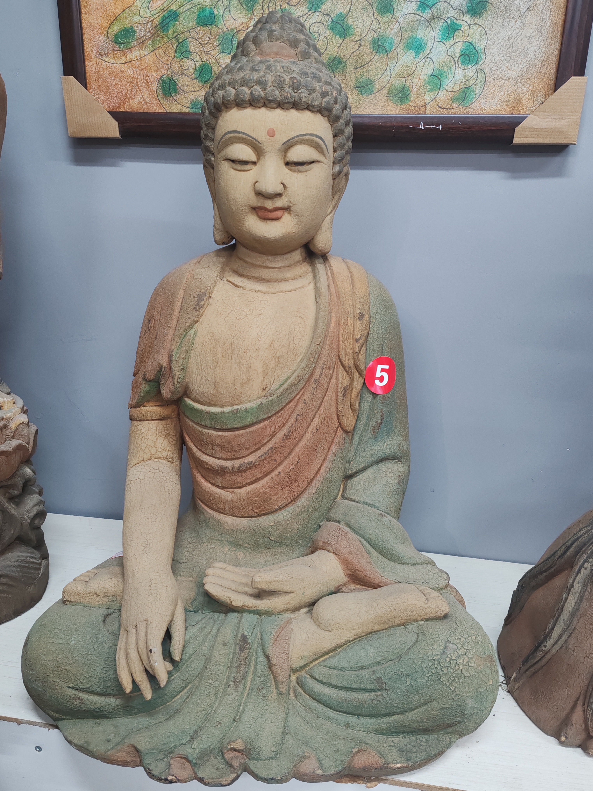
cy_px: 396
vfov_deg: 65.3
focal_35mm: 27
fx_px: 617
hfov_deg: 51.4
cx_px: 296
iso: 1000
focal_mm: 6.12
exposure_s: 1/100
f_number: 1.9
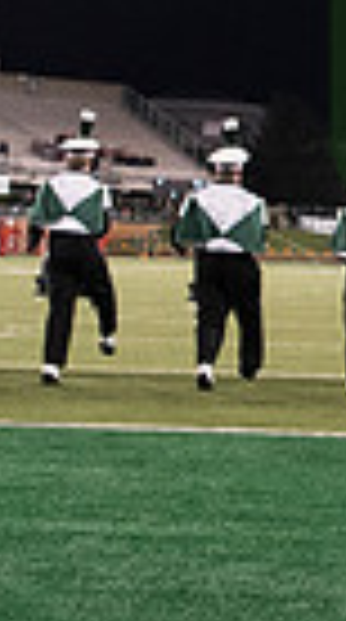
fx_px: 1740
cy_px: 92
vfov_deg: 19.9
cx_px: 670
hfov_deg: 10.5
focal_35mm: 106
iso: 4000
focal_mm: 24
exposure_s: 1/800
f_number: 3.2
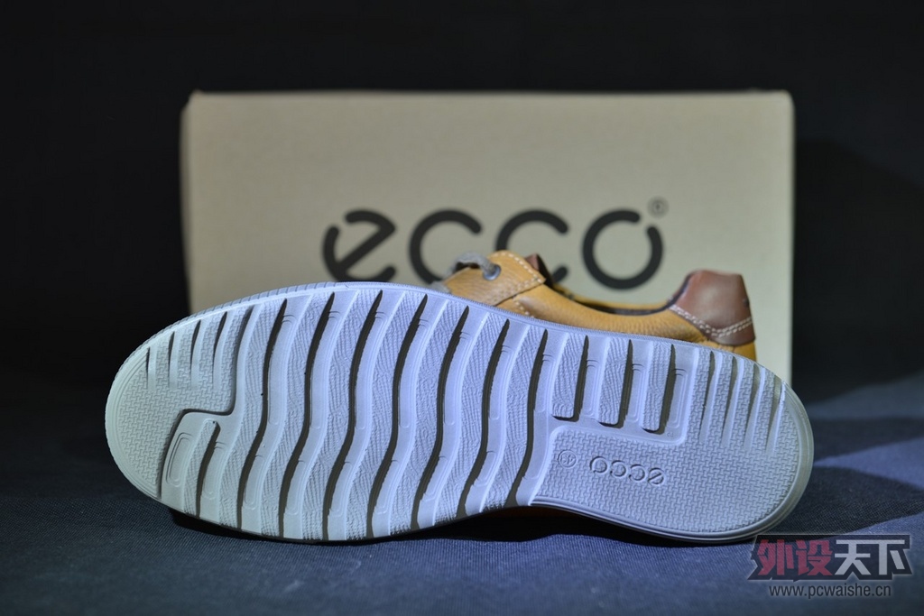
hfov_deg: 30.5
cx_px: 462
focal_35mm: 66
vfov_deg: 20.6
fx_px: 1694
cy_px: 308
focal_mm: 66
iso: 100
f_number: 5.6
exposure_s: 1/13
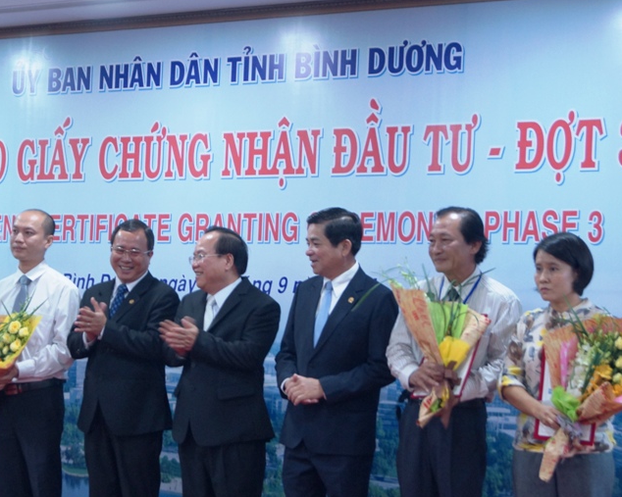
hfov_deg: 20.9
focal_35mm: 91
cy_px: 310
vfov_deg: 16.9
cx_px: 194
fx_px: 1675
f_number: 5.6
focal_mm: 40
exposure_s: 1/15
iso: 500
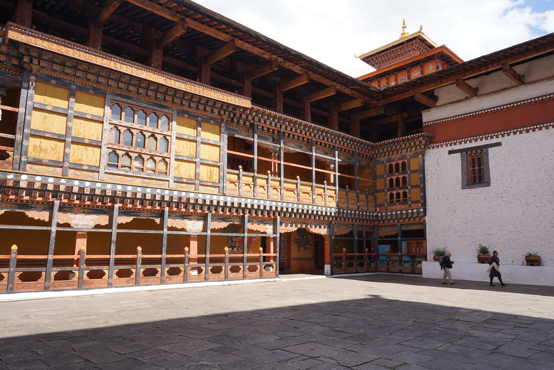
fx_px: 369
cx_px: 277
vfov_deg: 53.1
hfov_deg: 73.7
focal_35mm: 24
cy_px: 185
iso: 100
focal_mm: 24
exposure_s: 1/100
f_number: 10
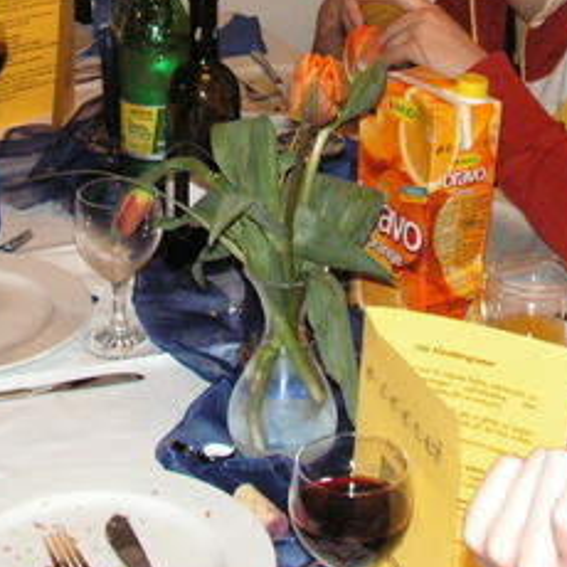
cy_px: 47
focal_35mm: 83
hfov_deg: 20.9
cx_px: 318
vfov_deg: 20.4
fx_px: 1538
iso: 160
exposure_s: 1/40
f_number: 3.2
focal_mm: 6
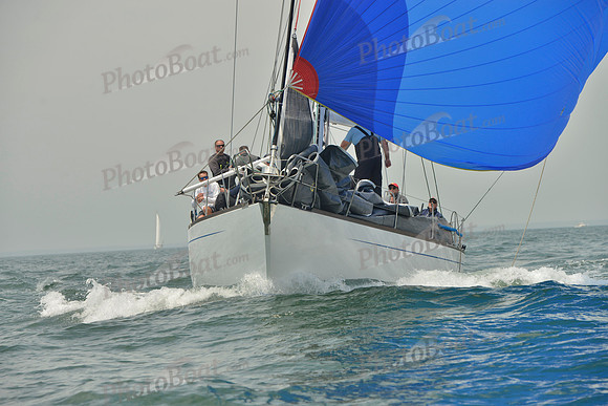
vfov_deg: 8.9
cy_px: 203
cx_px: 304
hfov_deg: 13.2
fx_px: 2618
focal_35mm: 155
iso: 280
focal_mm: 155
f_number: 9
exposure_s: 1/1250
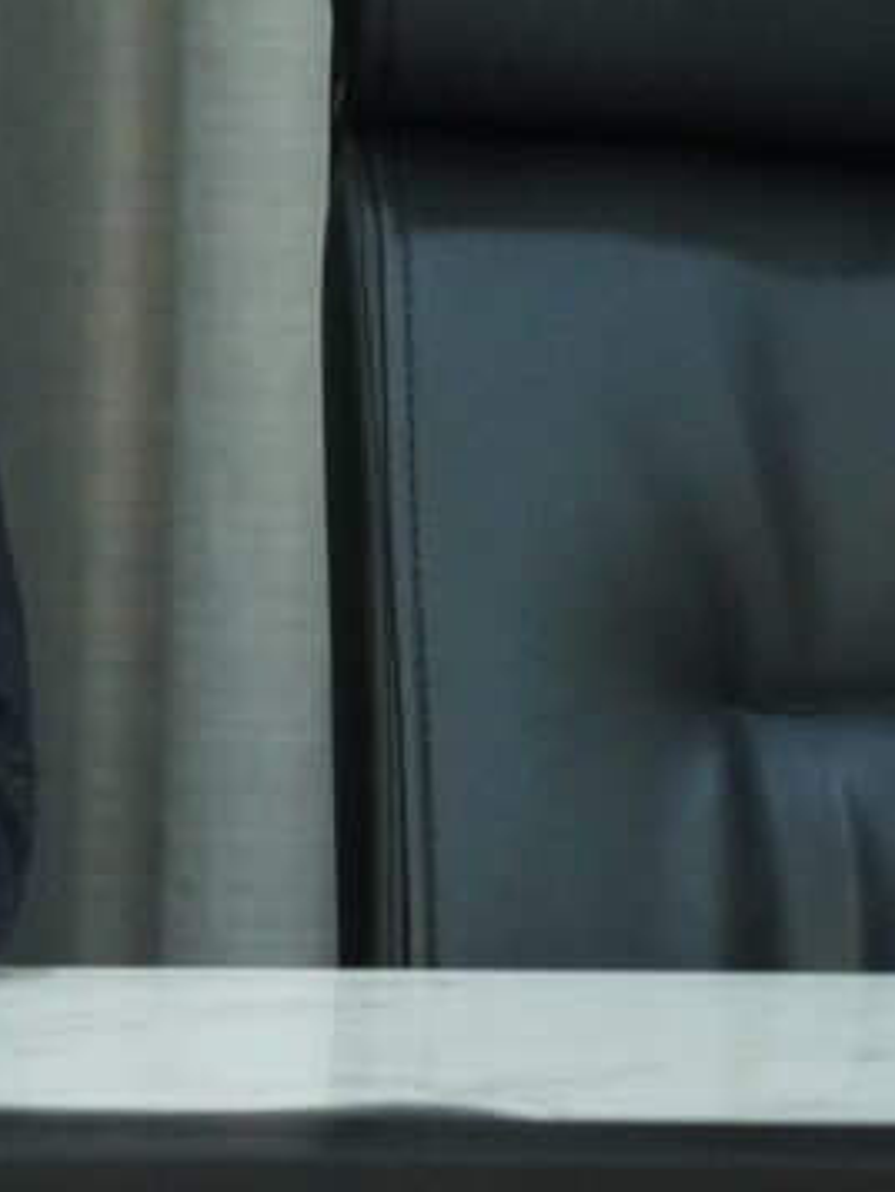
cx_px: -975
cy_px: -167
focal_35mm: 802
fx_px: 27631
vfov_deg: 2.5
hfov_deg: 1.9
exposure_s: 1/200
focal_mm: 194
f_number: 6.3
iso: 8000
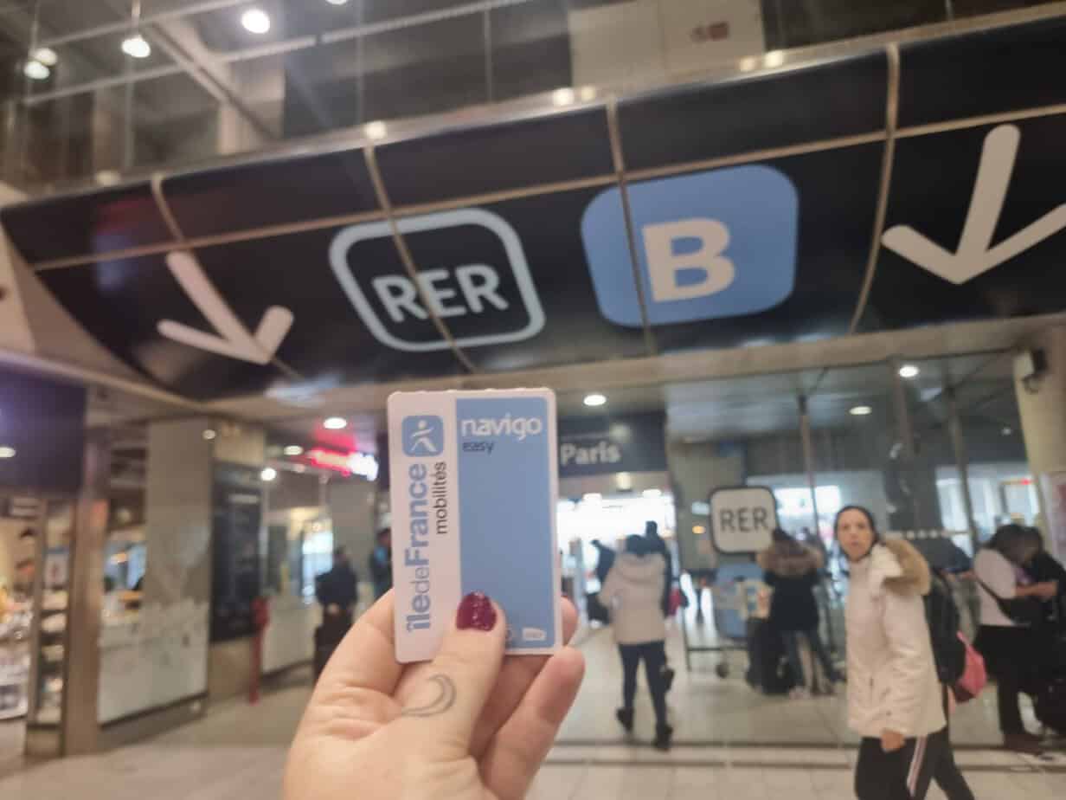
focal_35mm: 24
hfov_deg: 71.6
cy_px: 400
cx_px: 533
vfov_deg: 56.8
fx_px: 739
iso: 200
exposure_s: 1/50
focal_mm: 6.7
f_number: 1.8
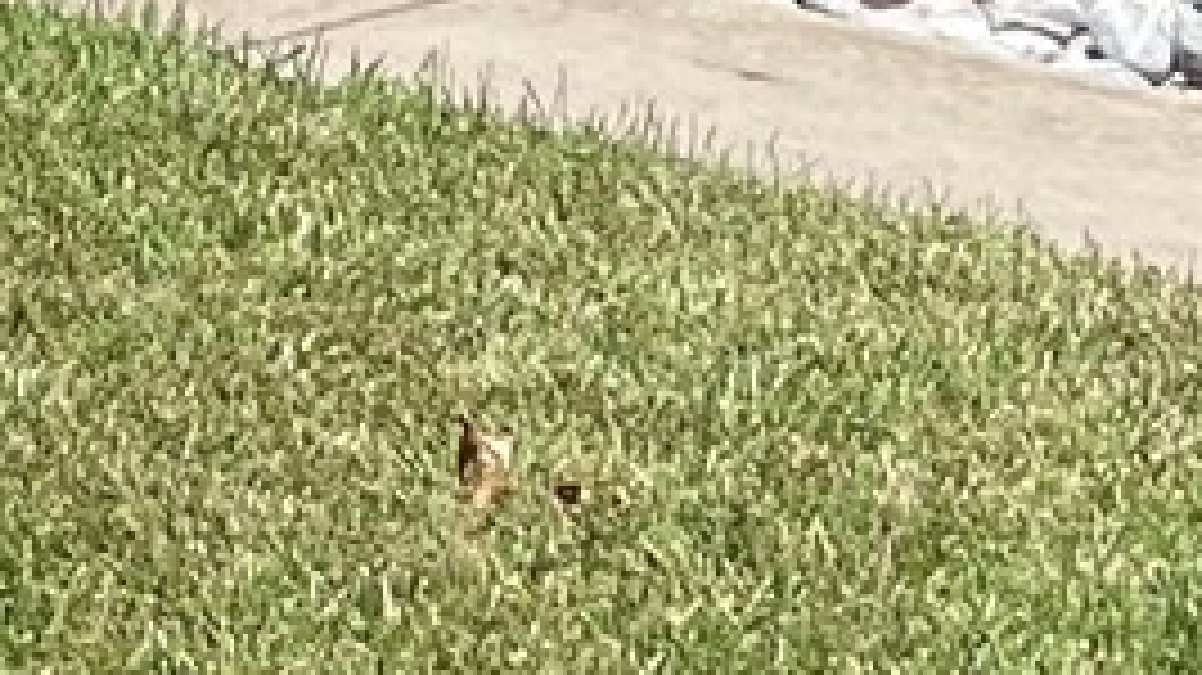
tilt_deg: +3.3
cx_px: -1270
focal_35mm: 217
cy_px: -1602
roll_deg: -3.7
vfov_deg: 5.2
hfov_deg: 9.3
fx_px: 6914
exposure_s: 1/3300
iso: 32
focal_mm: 4.2
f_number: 1.6
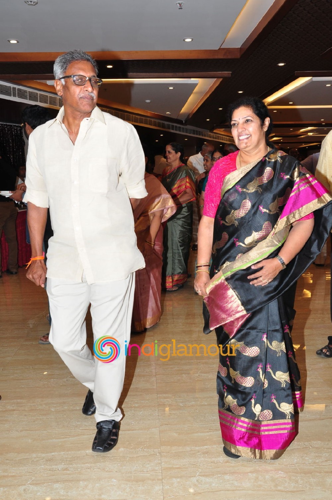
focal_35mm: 33
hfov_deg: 39.9
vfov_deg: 57.3
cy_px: 250
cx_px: 166
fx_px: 458
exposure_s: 1/125
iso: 400
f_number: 8
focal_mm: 22
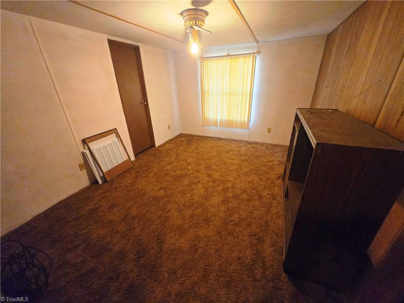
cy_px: 152
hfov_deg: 106.2
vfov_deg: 89.9
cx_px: 202
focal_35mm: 13
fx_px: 152
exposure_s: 1/60
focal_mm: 1.7
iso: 800
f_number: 2.2
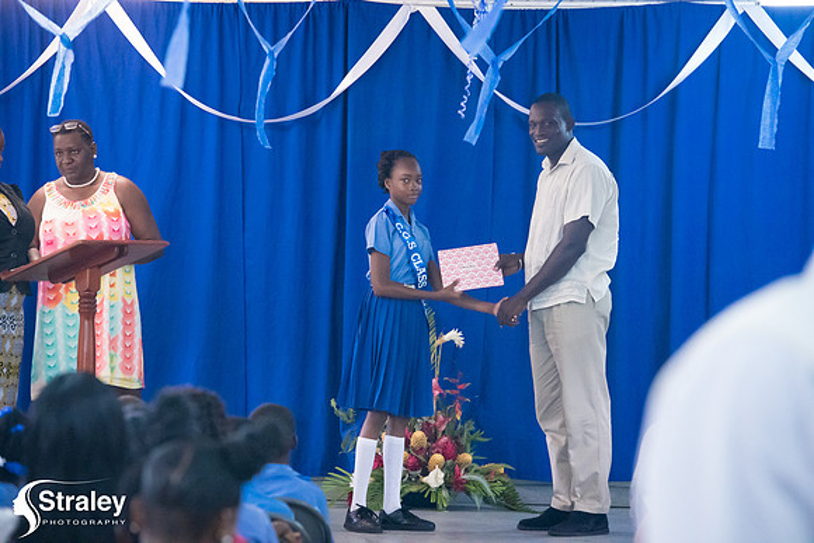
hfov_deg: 11.7
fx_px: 3958
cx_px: 407
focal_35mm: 175
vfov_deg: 7.9
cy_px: 272
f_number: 6.3
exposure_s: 1/200
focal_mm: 175
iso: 18000
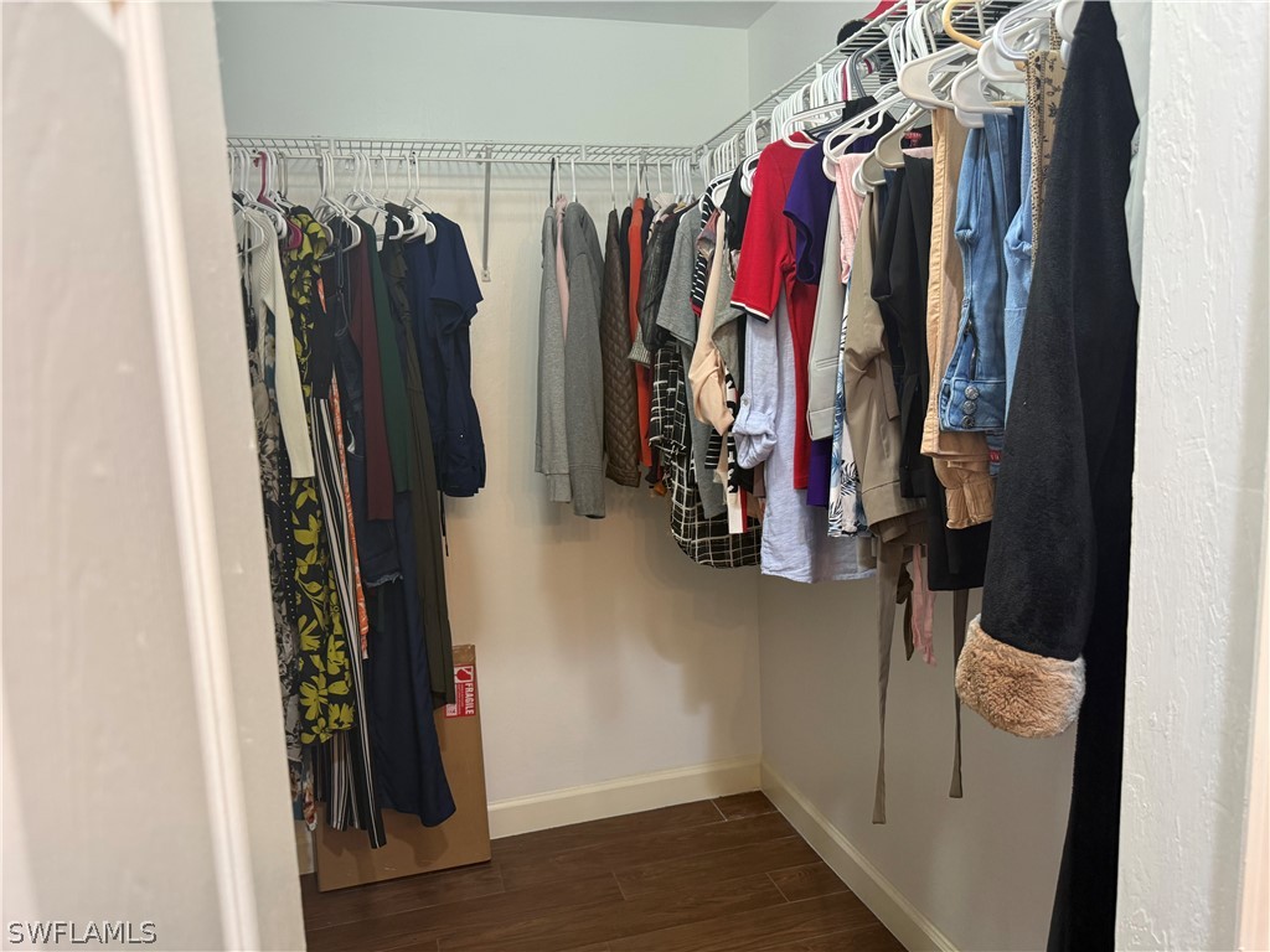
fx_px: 881
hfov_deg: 71.6
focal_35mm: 24
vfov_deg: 56.8
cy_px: 476
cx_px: 635
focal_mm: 6.76
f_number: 1.78
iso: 200
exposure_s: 1/60
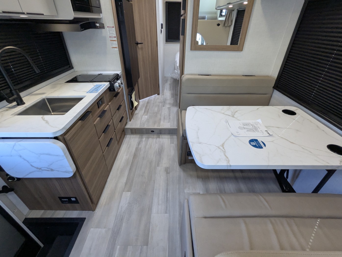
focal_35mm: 16
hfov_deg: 94.4
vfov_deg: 78.2
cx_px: 171
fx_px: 158
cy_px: 128
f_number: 2.2
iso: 351
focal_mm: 2.35
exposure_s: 1/181
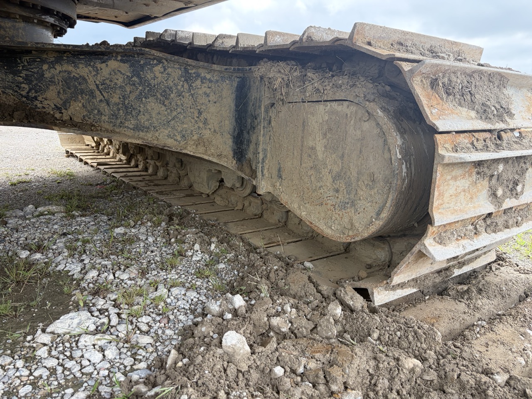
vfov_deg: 53.1
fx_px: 400
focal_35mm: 26
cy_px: 200
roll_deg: -0.7
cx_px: 266
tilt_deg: -11.8
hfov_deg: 67.3
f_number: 1.6
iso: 64
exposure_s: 1/496
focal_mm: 5.96
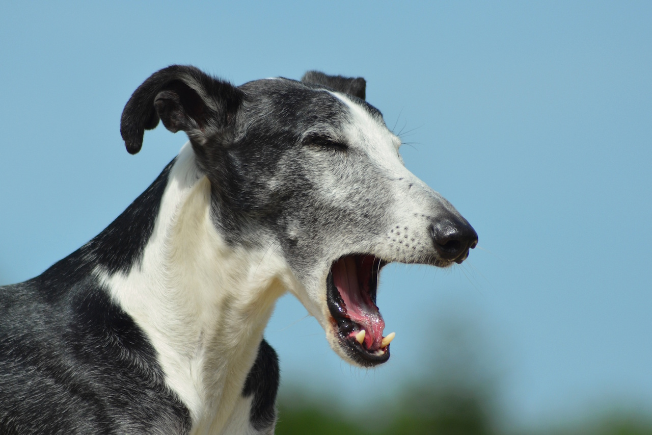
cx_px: 326
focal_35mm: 450
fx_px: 8148
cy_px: 218
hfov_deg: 4.6
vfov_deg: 3.1
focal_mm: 300
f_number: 8
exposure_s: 1/2000
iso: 400
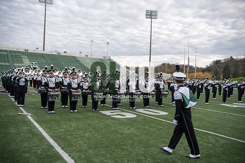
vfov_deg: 41.1
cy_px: 82
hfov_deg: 58.7
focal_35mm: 32
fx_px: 218
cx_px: 122
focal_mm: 32
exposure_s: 1/500
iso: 100
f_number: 3.5
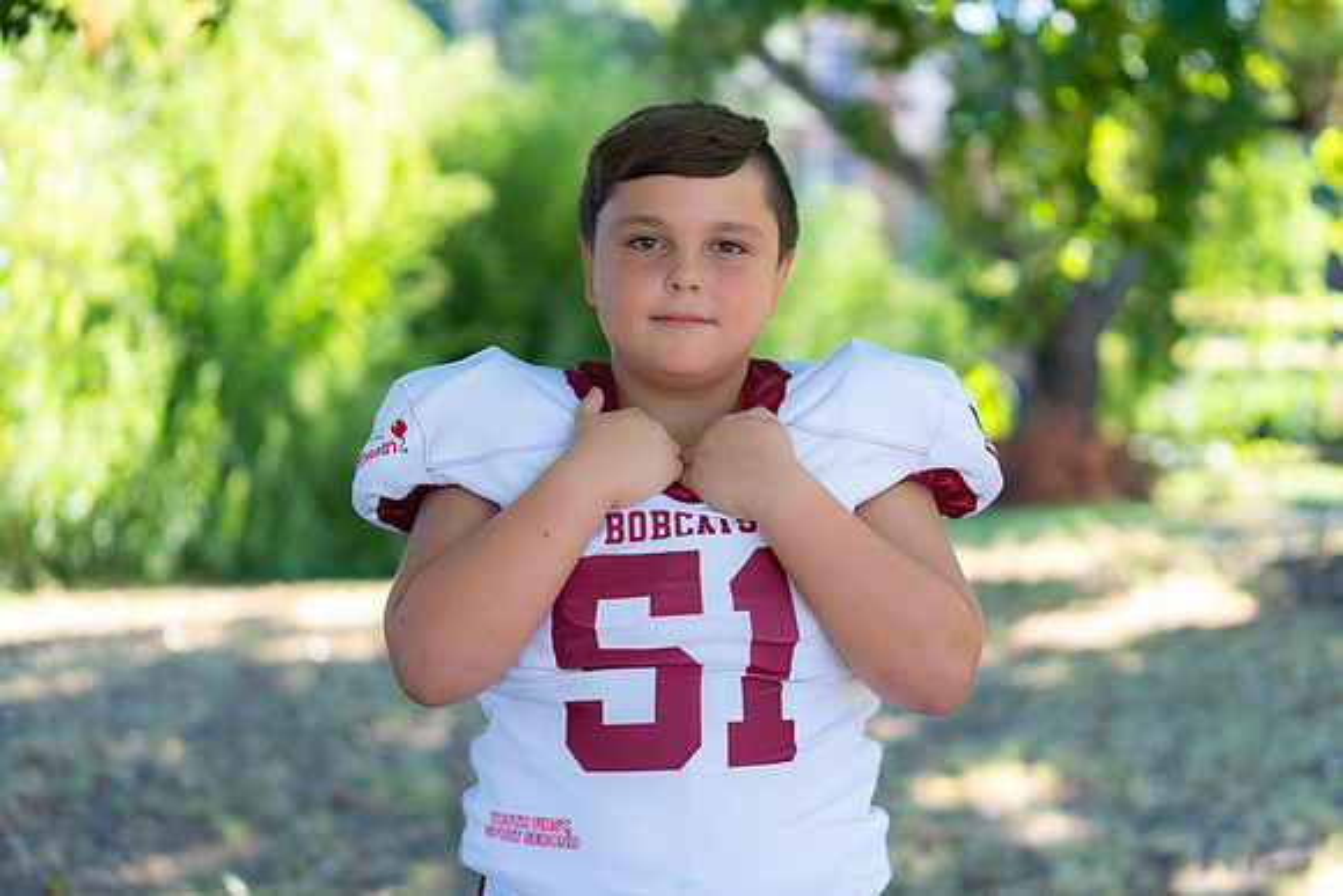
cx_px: 672
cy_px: 448
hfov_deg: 28.3
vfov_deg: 19.1
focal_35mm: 71
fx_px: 2659
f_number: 2.8
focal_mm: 70
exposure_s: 1/320
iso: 200
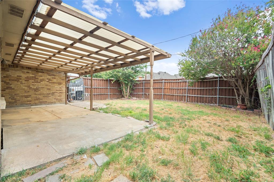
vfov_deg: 73.7
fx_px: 122
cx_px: 137
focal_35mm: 16
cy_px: 91
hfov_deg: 96.8
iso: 800
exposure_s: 1/80
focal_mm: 16
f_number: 7.1
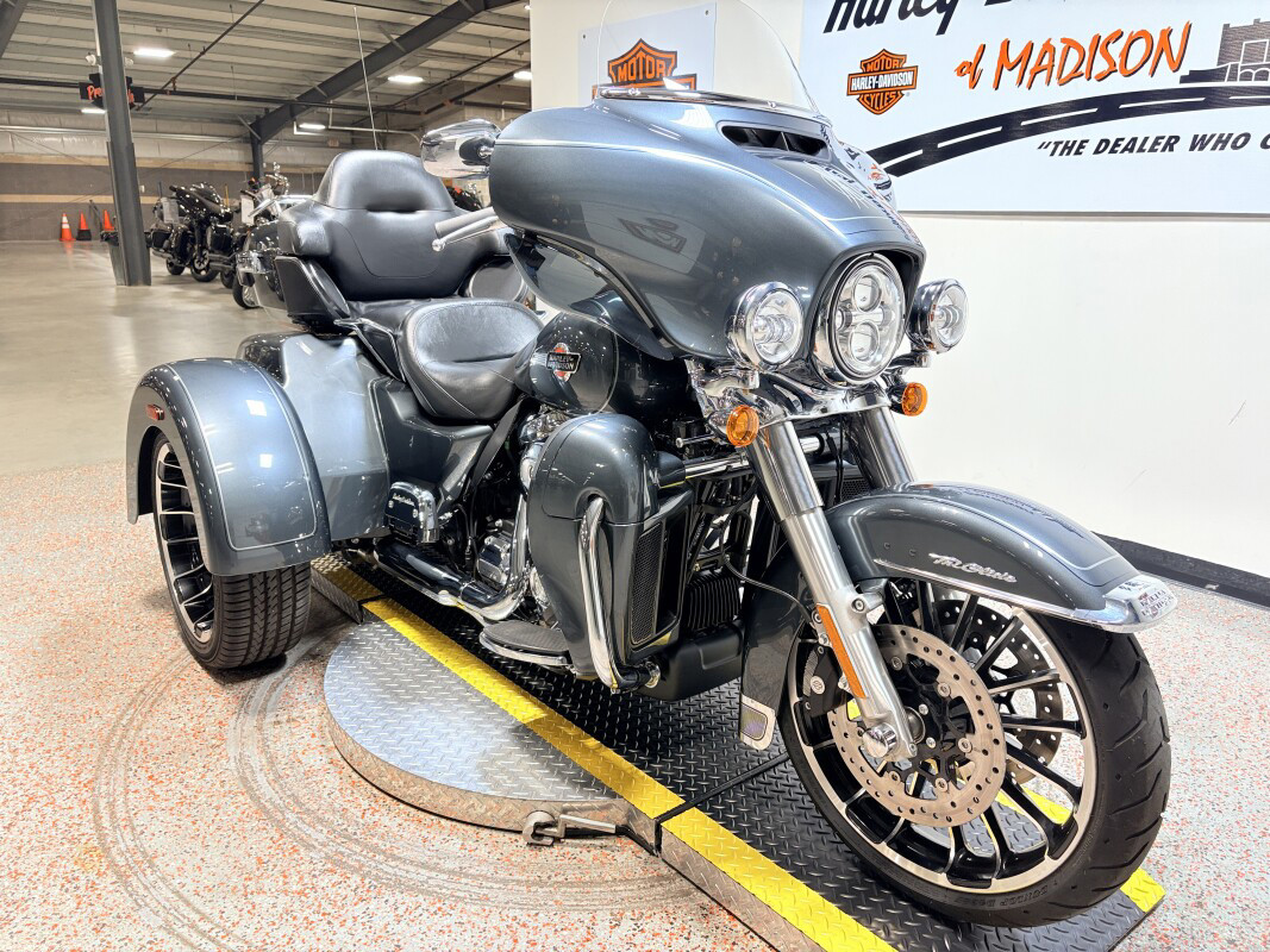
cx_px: 635
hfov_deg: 67.3
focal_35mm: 26
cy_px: 476
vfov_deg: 53.1
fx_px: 954
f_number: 1.6
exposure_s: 1/120
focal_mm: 5.96
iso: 80
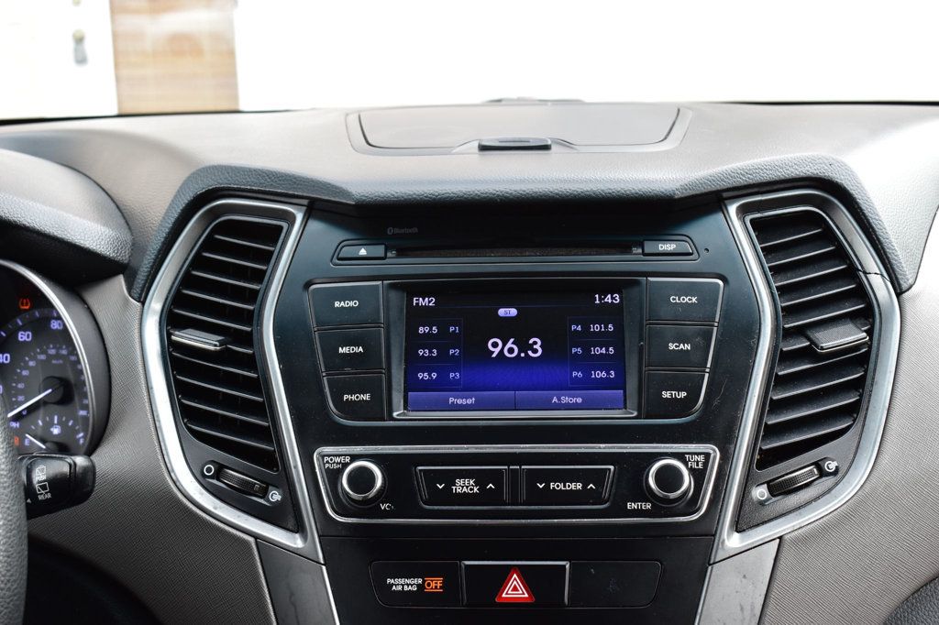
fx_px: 1330
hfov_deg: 38.9
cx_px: 470
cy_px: 312
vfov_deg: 26.5
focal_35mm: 51
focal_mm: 34
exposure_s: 1/50
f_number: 8
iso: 400
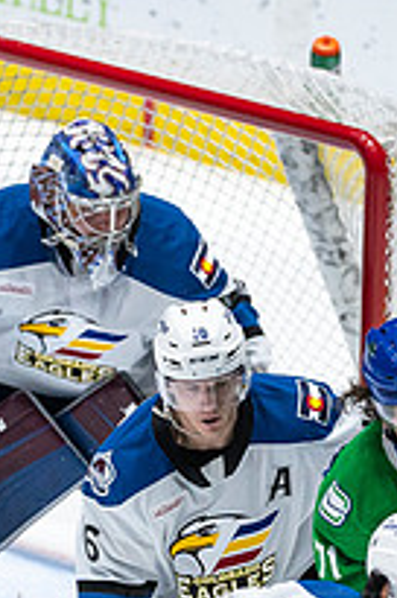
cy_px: 493
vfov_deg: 2.5
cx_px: 62
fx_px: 13576
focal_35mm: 818
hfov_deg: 1.7
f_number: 2.8
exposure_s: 1/1250
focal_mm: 200
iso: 1250
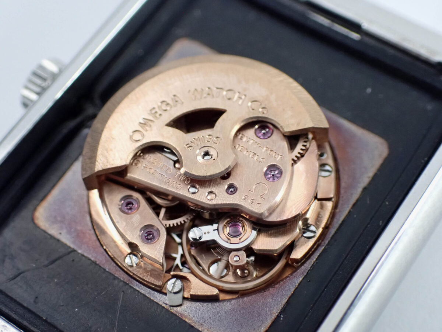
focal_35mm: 77
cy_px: 166
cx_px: 221
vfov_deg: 19.1
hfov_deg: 25.3
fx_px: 983
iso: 1250
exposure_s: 1/80
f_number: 4.1
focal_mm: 13.65
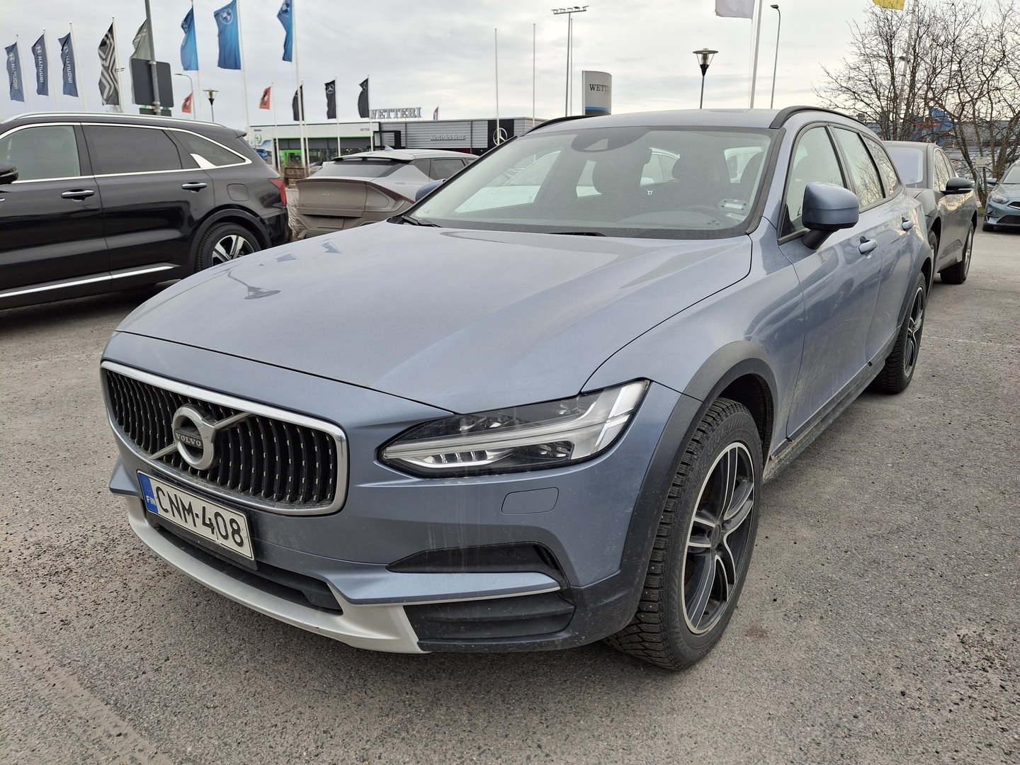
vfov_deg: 54.9
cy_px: 382
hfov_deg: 69.4
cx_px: 510
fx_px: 737
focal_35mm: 25
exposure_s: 1/344
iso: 32
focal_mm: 4.69
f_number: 1.8
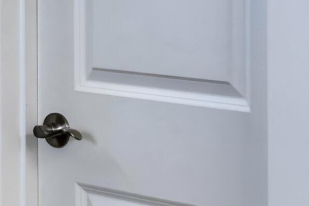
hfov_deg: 10.2
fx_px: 1604
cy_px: -50
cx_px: -310
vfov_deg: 7.3
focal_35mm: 187
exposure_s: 1/190
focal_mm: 6.76
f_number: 1.8
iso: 100
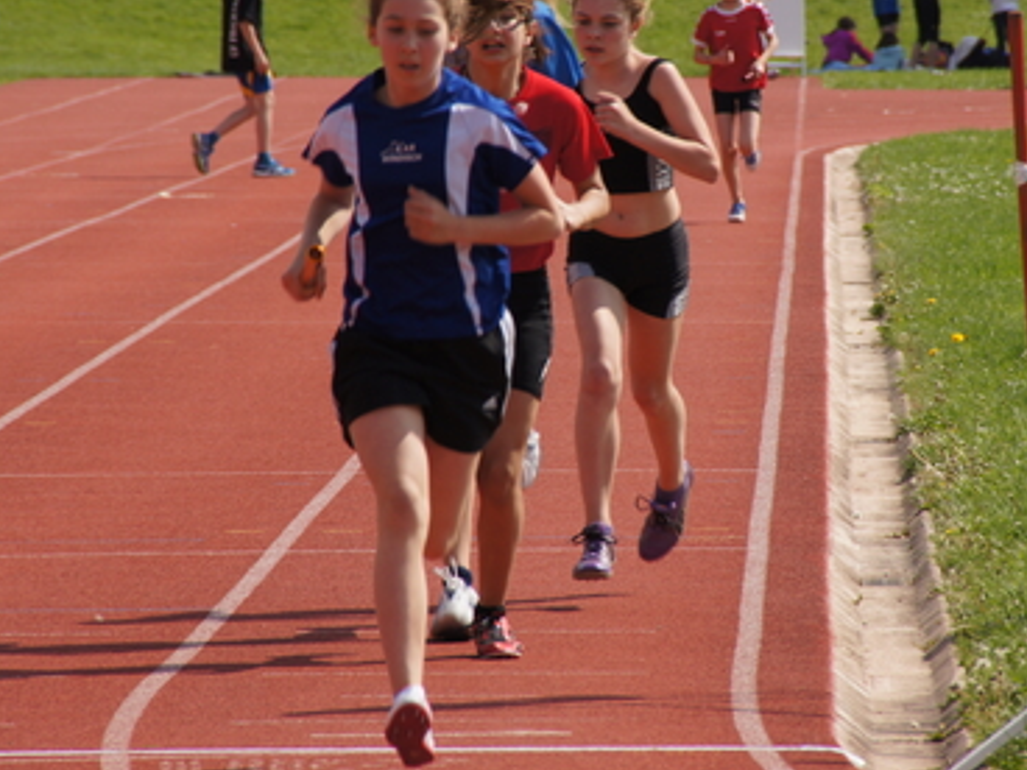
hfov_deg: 3.8
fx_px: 15665
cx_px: 628
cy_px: 294
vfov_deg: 2.8
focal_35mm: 528
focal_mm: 250
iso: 100
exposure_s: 1/160
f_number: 9
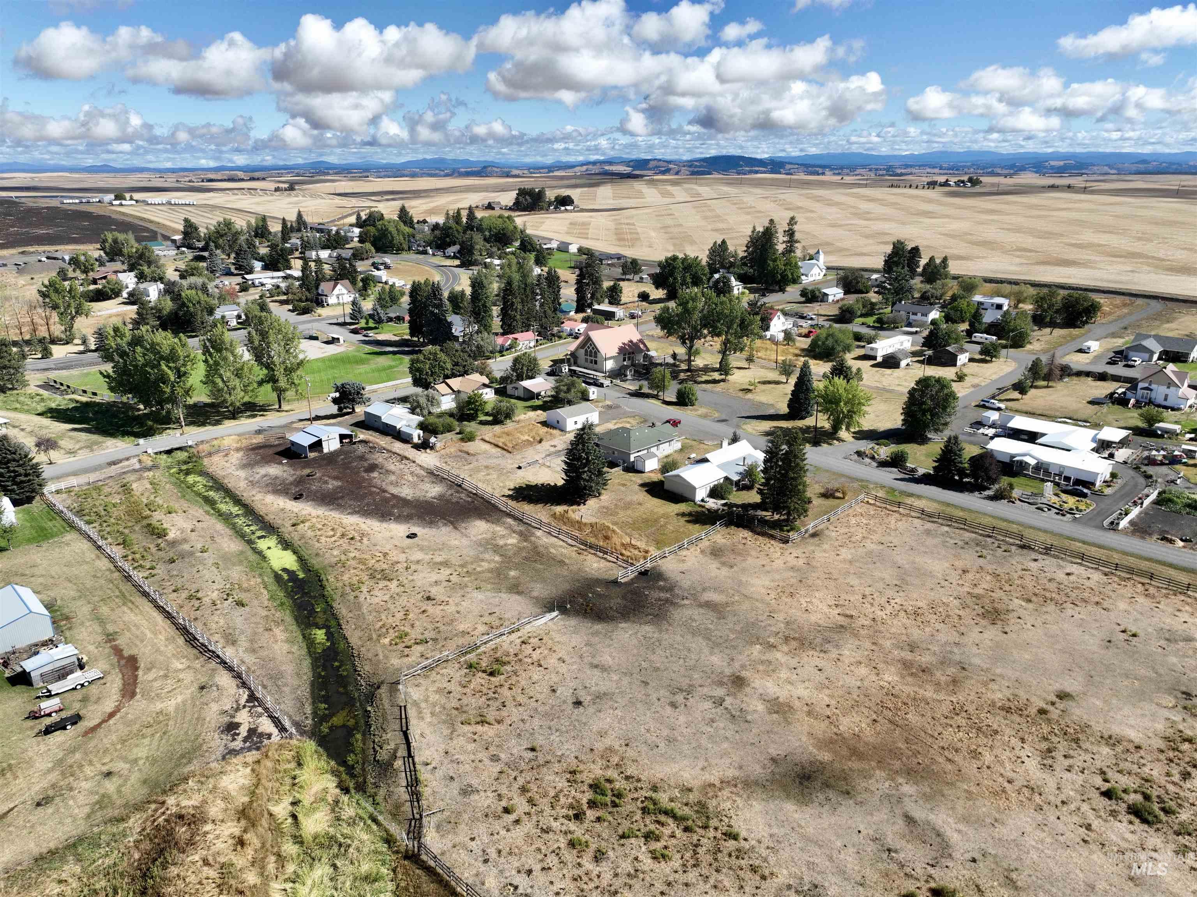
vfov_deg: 56.8
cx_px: 598
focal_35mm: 24
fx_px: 830
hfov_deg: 71.6
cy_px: 448
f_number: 2.8
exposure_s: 1/1600
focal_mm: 12.29
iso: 100
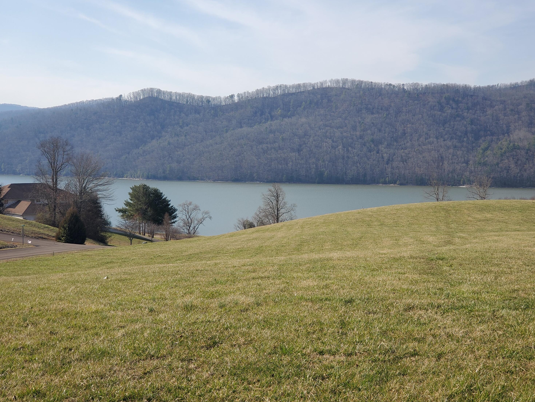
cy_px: 199
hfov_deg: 36.2
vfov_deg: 27.5
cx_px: 267
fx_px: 819
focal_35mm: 53
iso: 50
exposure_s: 1/655
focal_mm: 6
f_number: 2.4
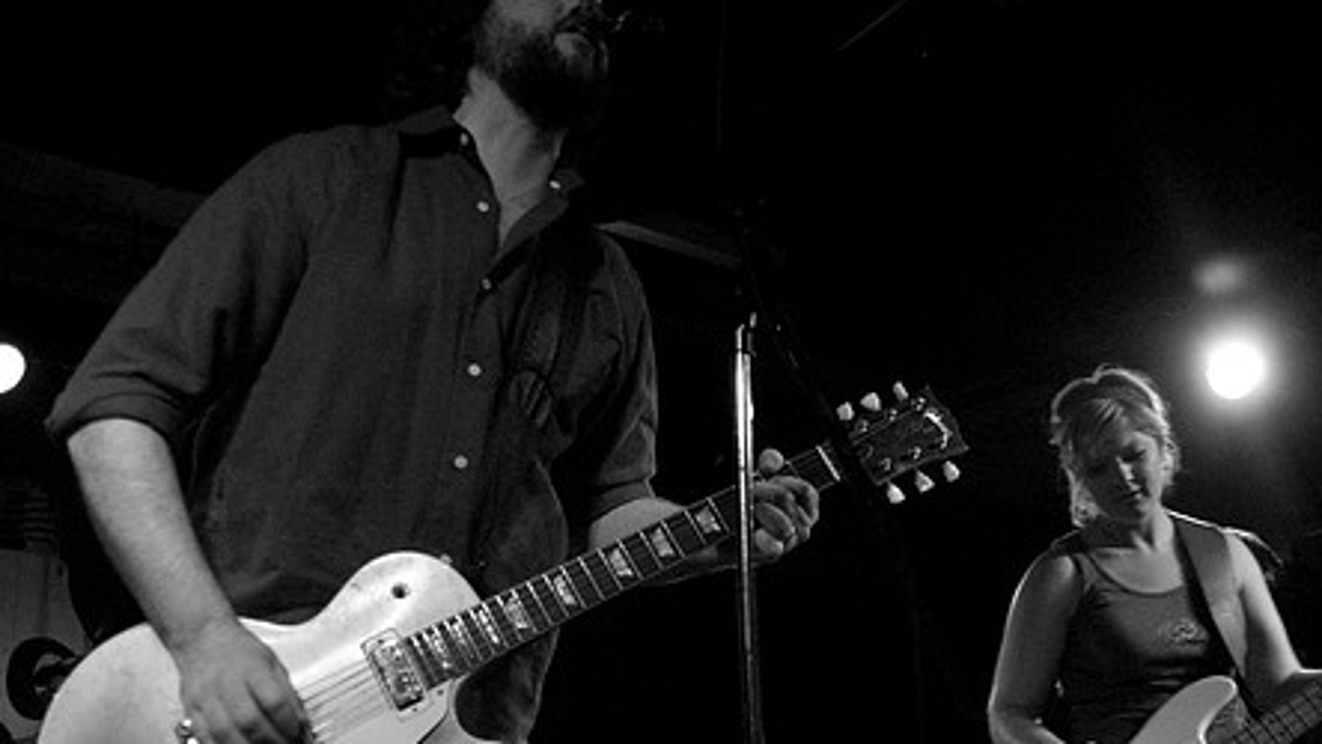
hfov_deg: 49.0
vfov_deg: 28.9
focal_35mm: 41
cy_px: 488
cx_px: 816
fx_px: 1438
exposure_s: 1/40
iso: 800
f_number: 2.8
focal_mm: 20
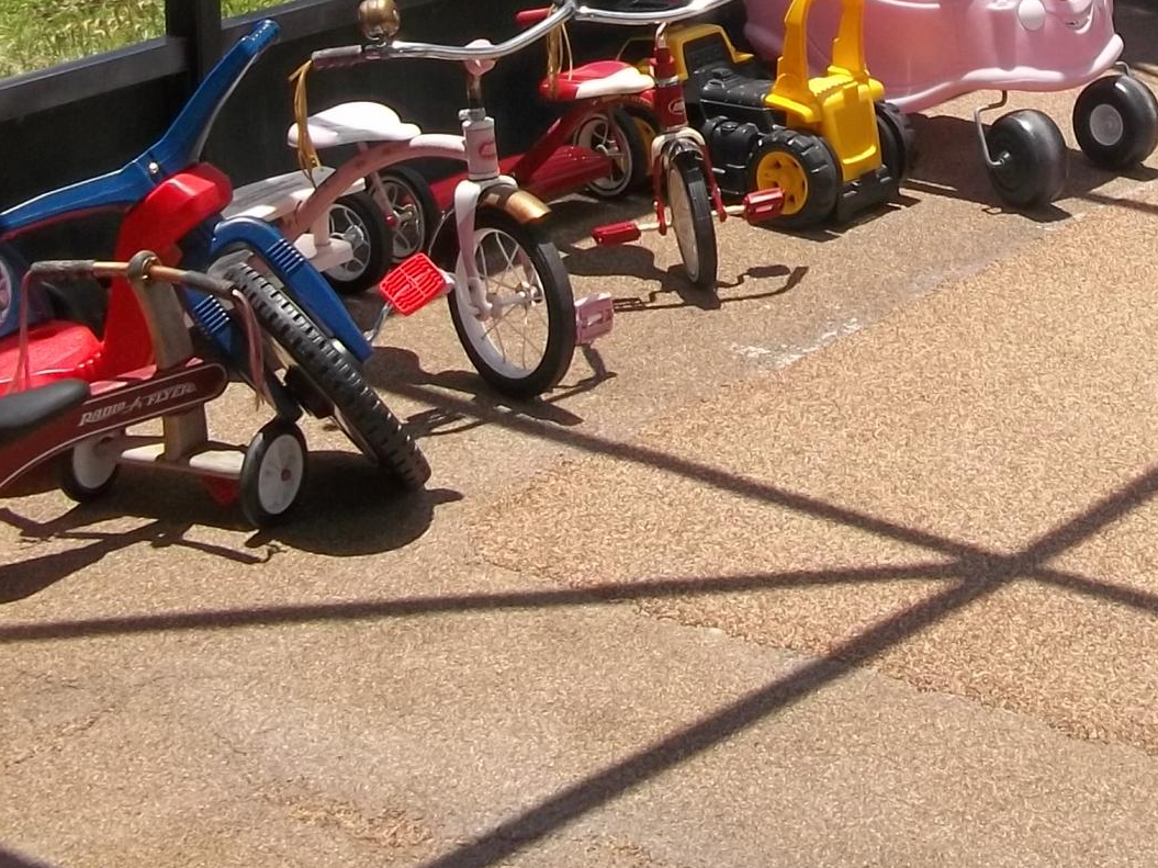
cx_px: 1104
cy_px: -221
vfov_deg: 15.5
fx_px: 3044
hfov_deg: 21.0
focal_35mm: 91
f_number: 8.8
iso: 80
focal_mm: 5.7
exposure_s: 1/100
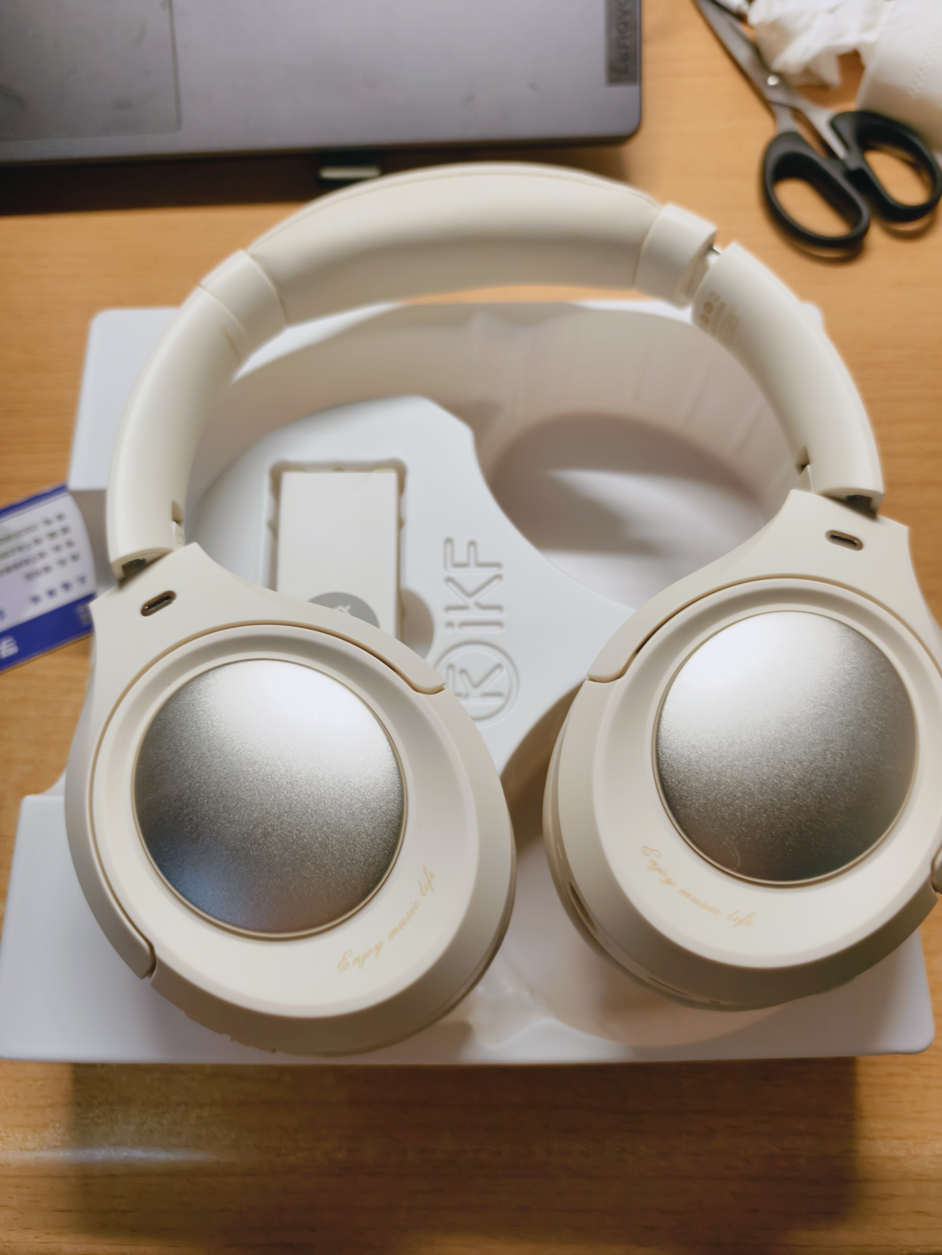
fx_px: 835
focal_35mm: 23
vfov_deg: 73.9
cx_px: 471
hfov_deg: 58.9
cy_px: 628
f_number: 1.57
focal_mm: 5.6
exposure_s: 1/100
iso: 307
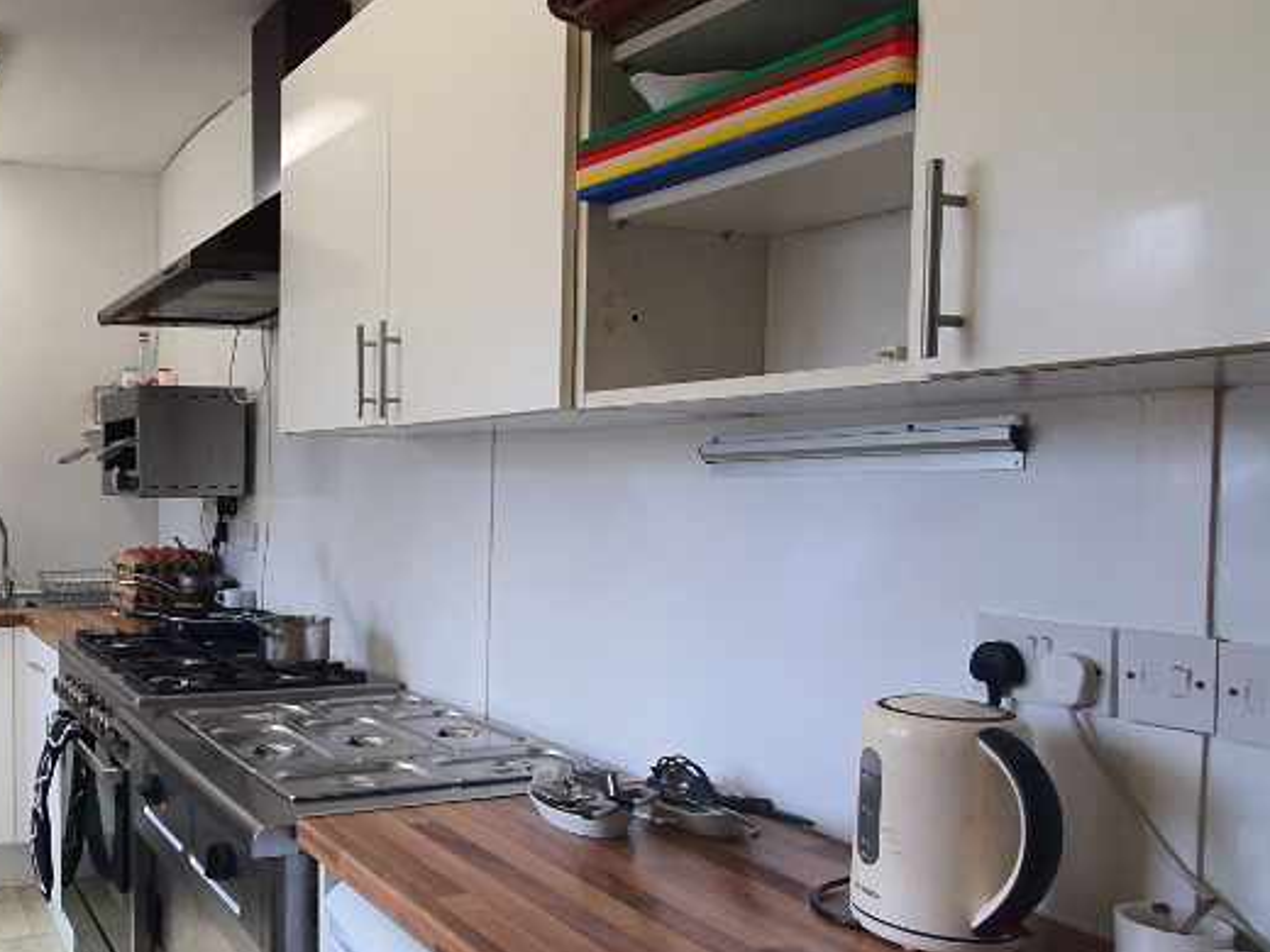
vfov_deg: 46.8
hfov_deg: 55.8
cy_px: 508
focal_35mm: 30
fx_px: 1101
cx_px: 256
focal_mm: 1.8
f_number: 2.2
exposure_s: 1/100
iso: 50
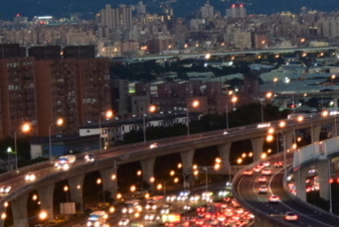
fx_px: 2496
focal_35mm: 265
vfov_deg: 5.2
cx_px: 432
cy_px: 287
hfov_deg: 7.7
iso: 1600
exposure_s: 1/13
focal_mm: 46
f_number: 5.6
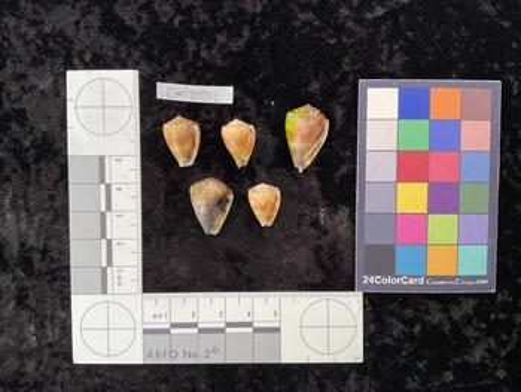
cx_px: 260
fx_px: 437
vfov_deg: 48.3
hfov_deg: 61.6
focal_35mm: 29
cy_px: 196
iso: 64
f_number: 1.8
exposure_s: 1/60
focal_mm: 3
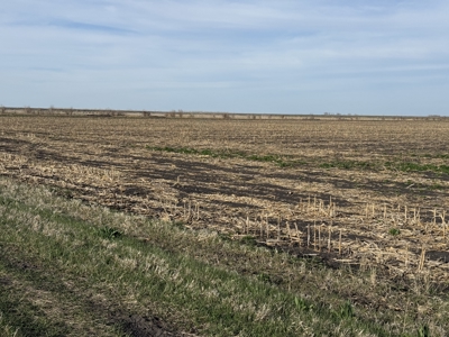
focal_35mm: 48
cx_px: 224
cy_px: 168
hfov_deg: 39.7
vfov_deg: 30.3
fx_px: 623
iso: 80
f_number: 1.78
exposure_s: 1/7143
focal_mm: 6.76
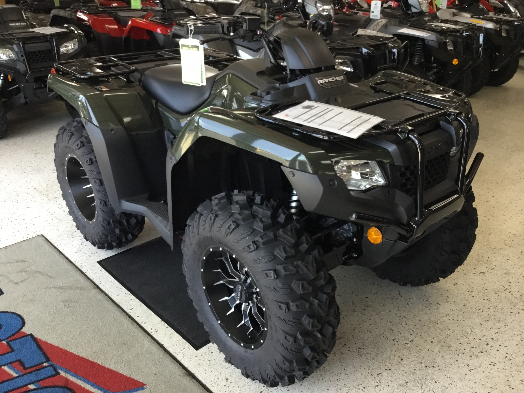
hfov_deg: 58.4
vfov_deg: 45.4
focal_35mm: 31
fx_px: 469
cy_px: 196
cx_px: 262
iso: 80
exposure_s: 1/30
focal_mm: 3.3
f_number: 2.4
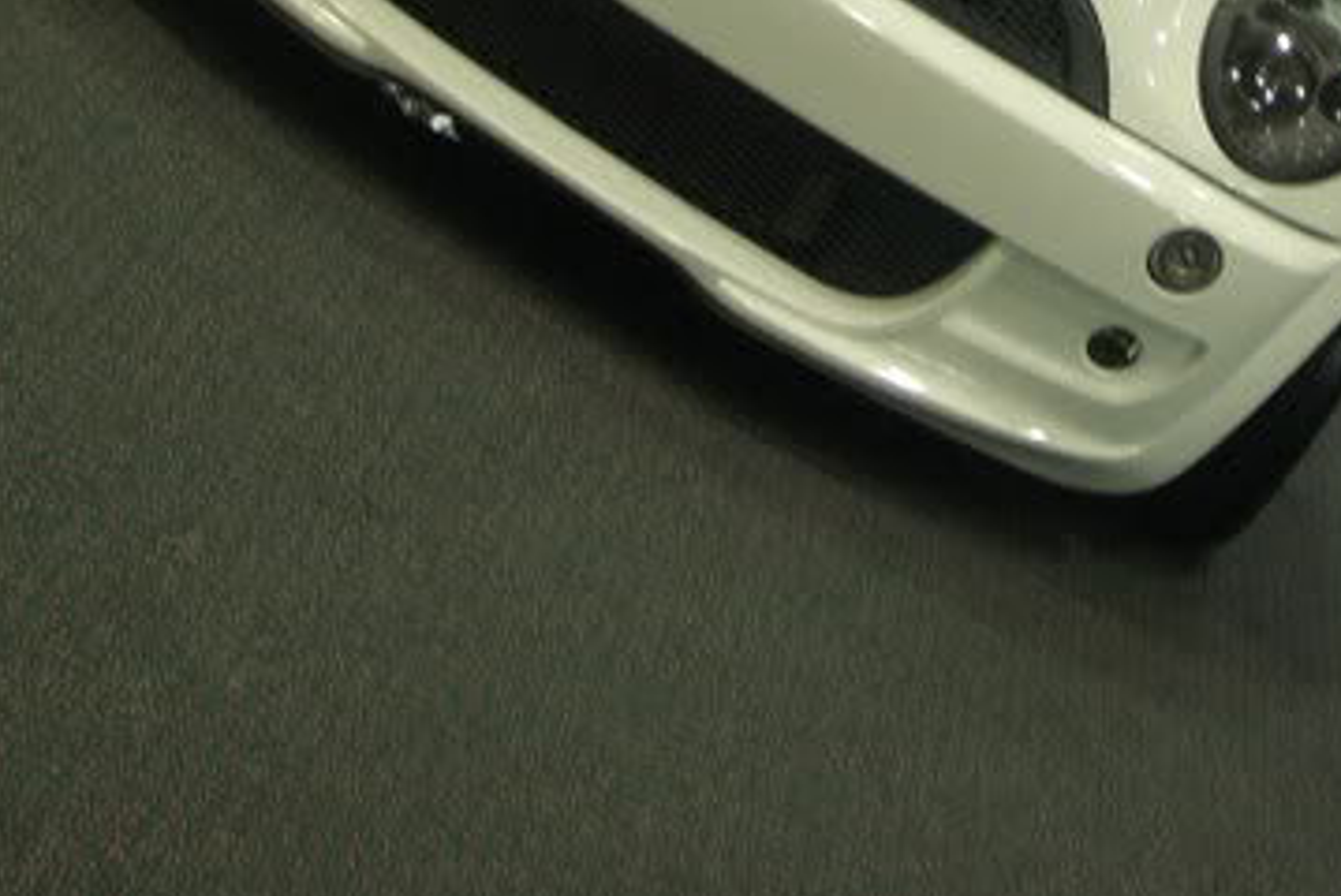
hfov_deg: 16.3
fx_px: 4660
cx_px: 911
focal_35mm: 125
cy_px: -168
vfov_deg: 10.8
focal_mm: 11.17
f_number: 3.1
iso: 50
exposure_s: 1/13
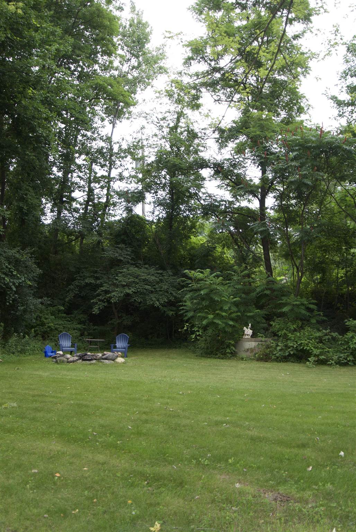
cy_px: 266
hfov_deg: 37.0
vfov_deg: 53.1
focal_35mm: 36
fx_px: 533
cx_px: 178
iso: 125
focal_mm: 24
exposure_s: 1/125
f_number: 3.5
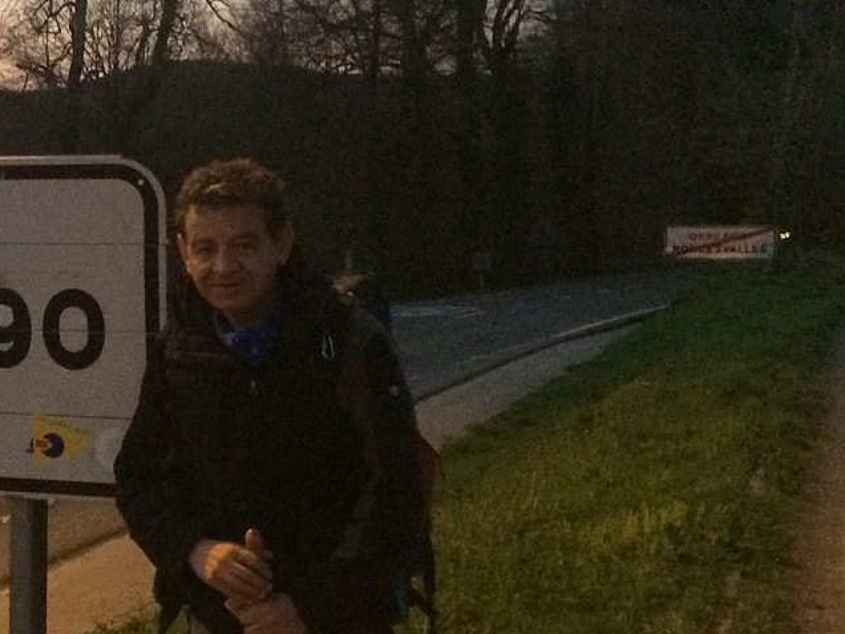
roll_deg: +2.5
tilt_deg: -6.1
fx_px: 1782
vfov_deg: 20.2
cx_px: -78
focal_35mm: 73
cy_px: 352
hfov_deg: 24.9
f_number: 2.2
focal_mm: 4.15
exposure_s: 1/25
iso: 320
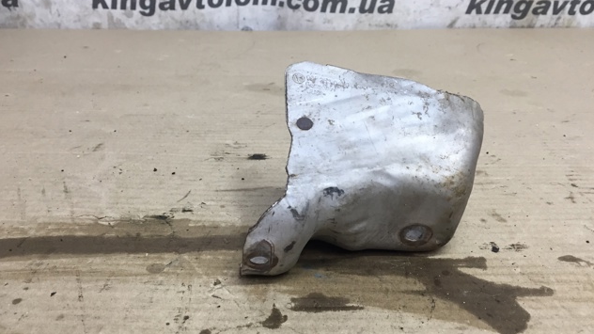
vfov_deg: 36.6
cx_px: 300
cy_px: 174
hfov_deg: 61.0
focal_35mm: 32
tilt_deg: -26.7
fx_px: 504
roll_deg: -1.5
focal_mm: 4.15
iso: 50
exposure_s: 1/33
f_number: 2.2
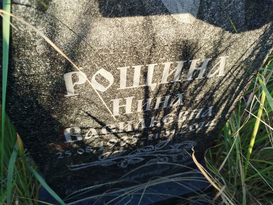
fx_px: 189
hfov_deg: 71.6
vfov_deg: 56.8
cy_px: 102
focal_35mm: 24
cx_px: 136
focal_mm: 5.31
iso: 50
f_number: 1.7
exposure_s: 1/121
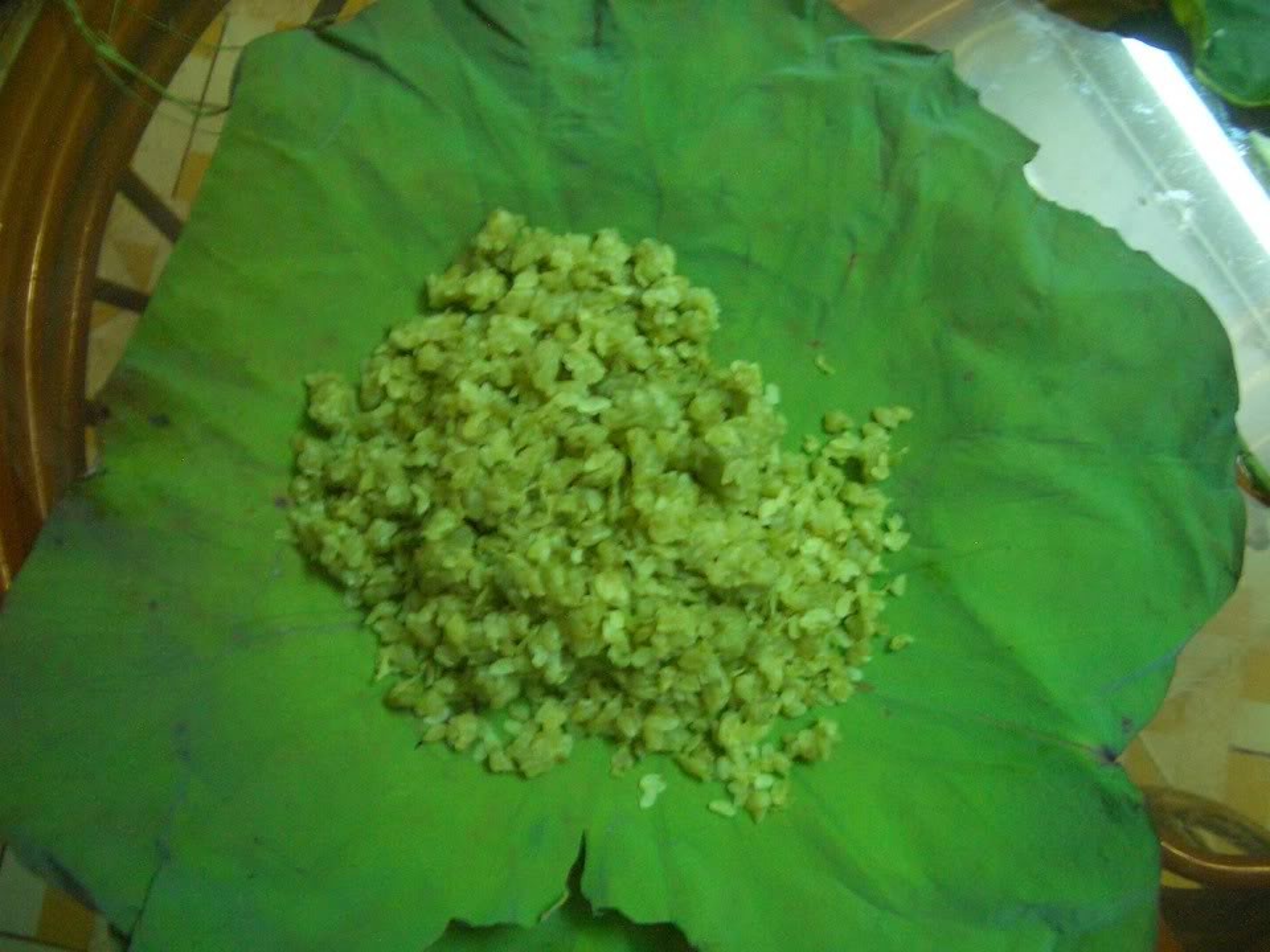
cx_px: 635
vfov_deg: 40.7
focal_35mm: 35
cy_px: 476
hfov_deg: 52.6
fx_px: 1284
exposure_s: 1/8
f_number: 2.6
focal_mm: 5.8
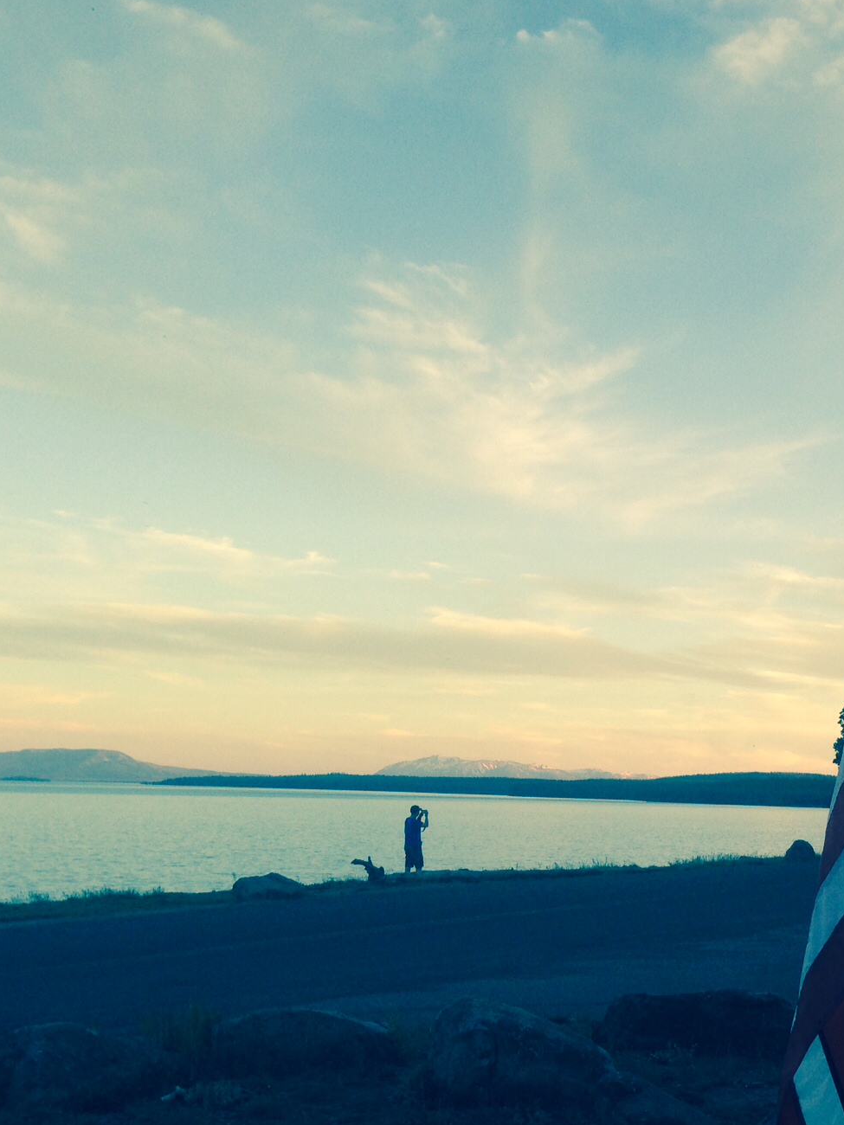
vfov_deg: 36.8
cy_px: 618
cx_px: 674
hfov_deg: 27.5
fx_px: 1690
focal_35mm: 52
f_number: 2.4
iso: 50
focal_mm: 4.12
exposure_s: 1/233
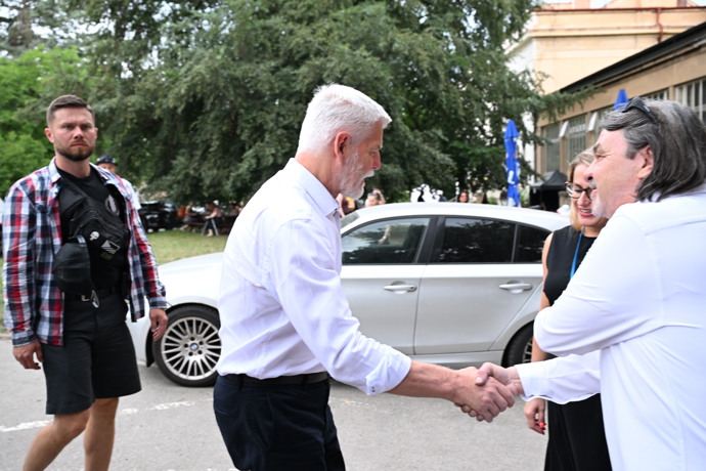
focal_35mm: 32
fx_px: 628
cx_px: 353
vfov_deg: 41.1
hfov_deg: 58.7
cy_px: 236
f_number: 5
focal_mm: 32
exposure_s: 1/400
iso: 2000
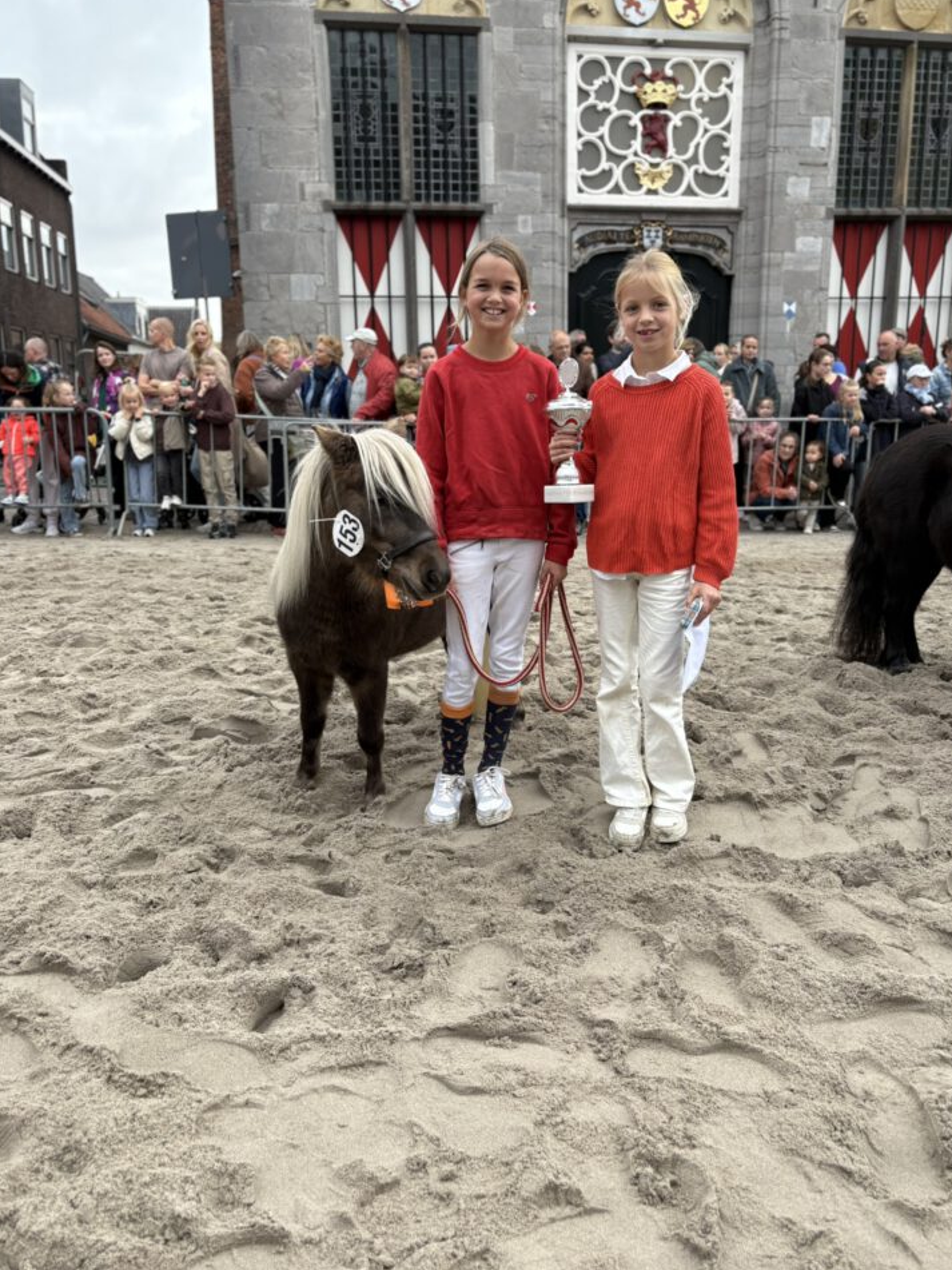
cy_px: 590
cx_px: 481
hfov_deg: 49.7
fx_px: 1027
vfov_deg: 63.4
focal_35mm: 28
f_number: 1.6
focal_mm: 5.96
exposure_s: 1/708
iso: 64
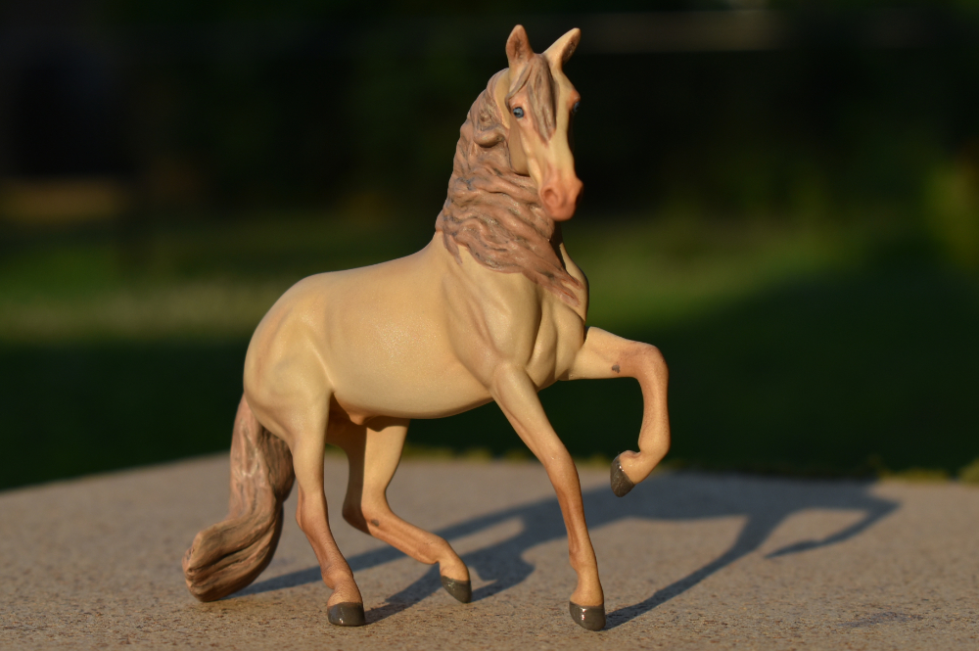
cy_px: 326
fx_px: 2242
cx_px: 490
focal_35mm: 82
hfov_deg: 24.6
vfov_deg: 16.5
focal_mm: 55
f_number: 8
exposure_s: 1/400
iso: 100
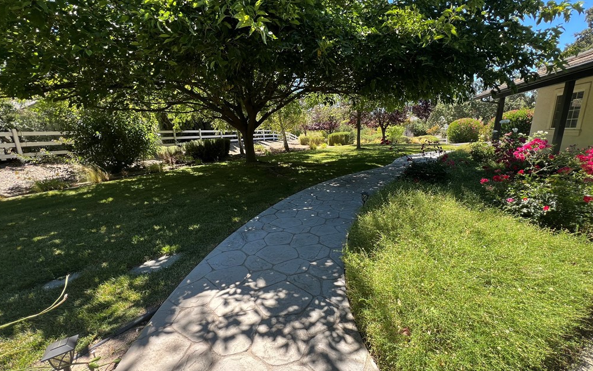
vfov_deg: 78.6
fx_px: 226
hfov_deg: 105.3
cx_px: 294
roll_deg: +1.5
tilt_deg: -15.0
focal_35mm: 14
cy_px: 194
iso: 32
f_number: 1.8
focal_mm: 1.57
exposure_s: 1/225
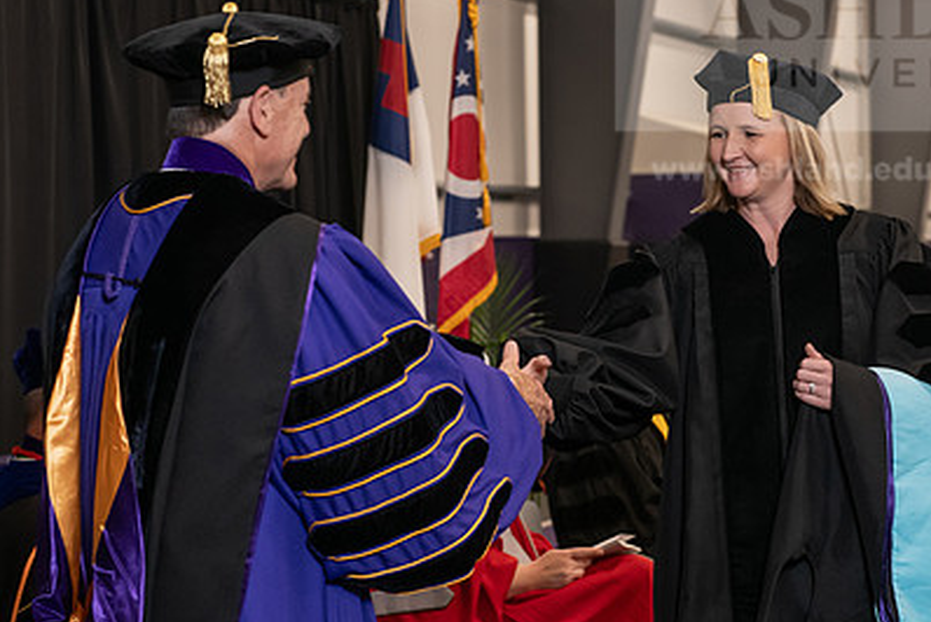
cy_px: 219
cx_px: 545
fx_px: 2640
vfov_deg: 13.4
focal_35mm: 102
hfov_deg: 20.0
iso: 2000
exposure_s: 1/125
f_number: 5
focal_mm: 70
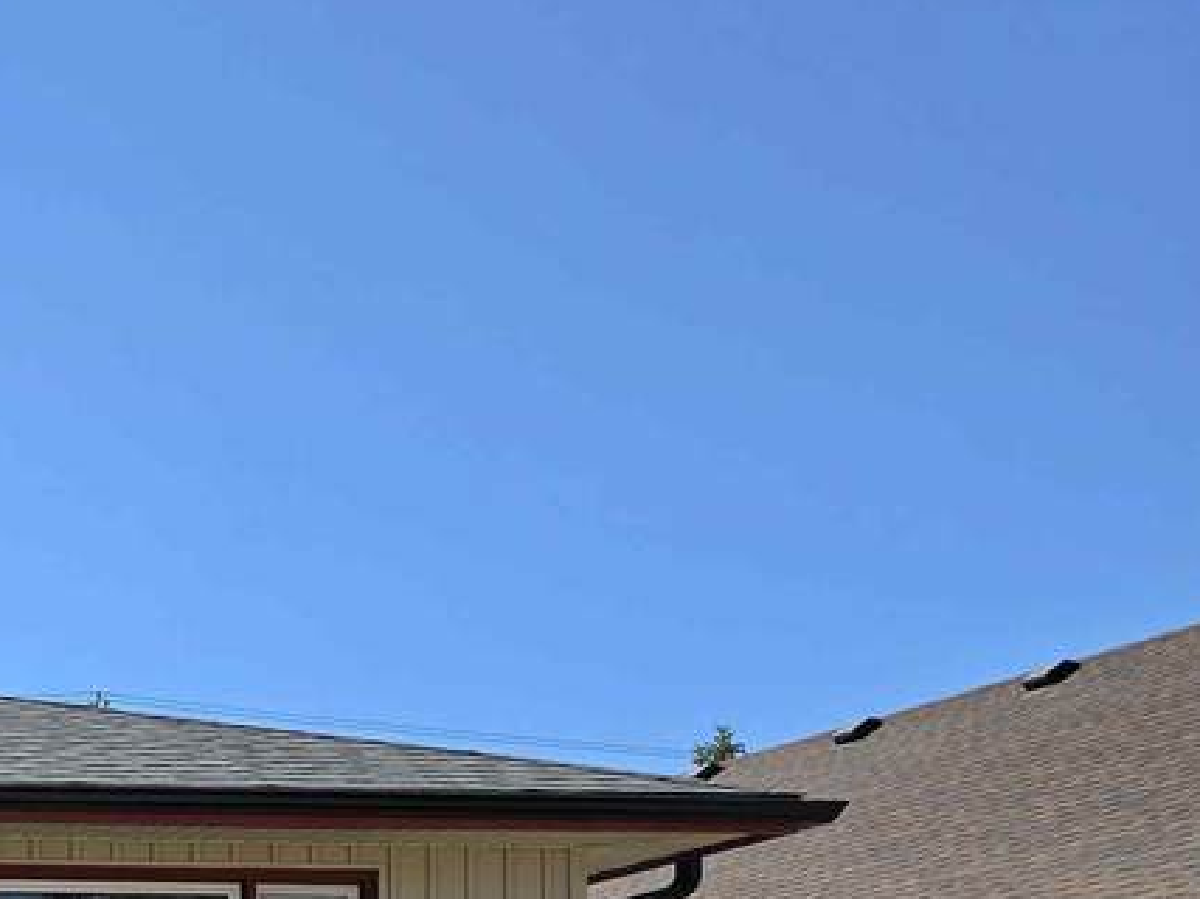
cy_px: 1180
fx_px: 2391
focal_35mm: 69
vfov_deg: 19.6
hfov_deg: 23.1
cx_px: -565
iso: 12
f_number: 1.7
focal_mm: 6.3
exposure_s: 1/761
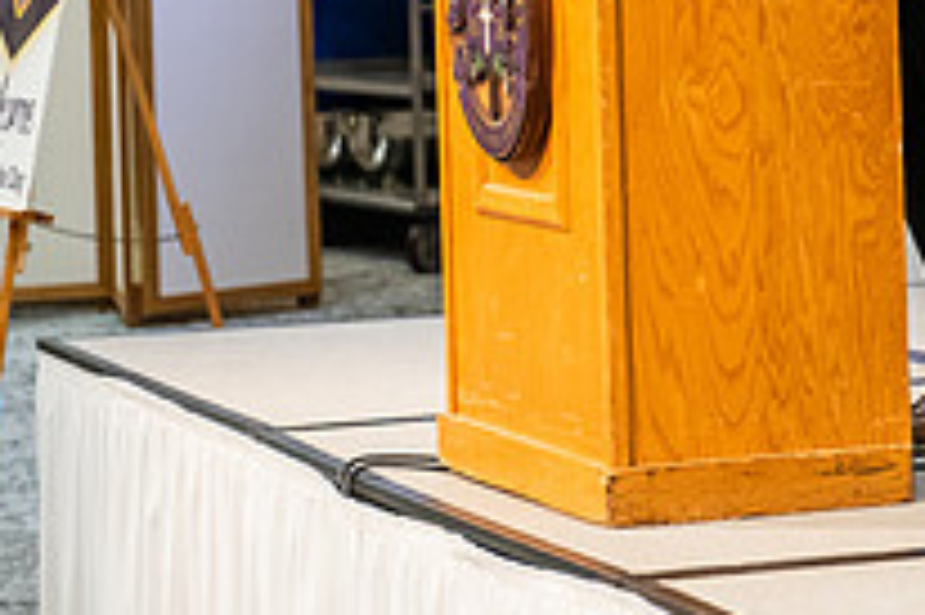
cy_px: -204
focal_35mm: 186
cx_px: 786
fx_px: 4775
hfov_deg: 11.0
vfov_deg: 7.3
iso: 2500
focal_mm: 66
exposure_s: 1/160
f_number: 3.5
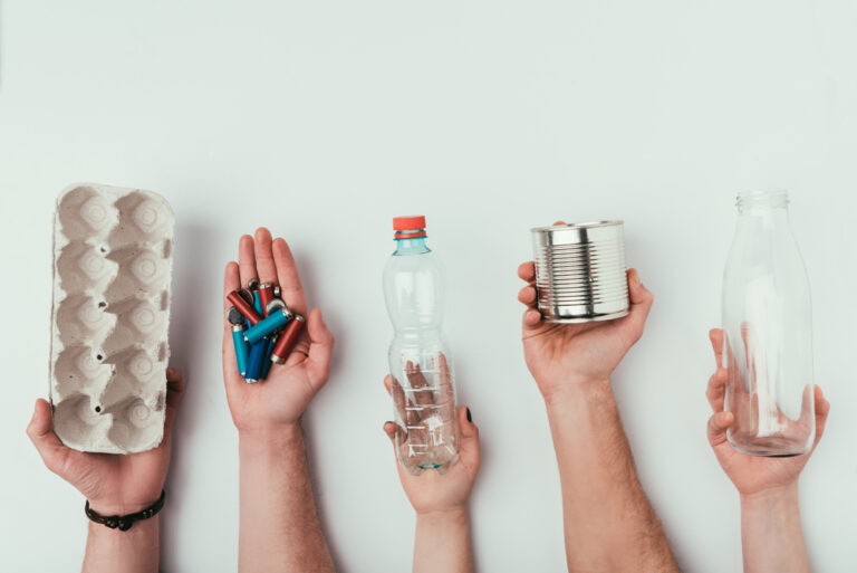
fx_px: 810
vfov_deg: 38.9
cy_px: 286
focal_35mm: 34
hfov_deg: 55.8
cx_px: 428
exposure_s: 1/160
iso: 100
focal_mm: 34
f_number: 9
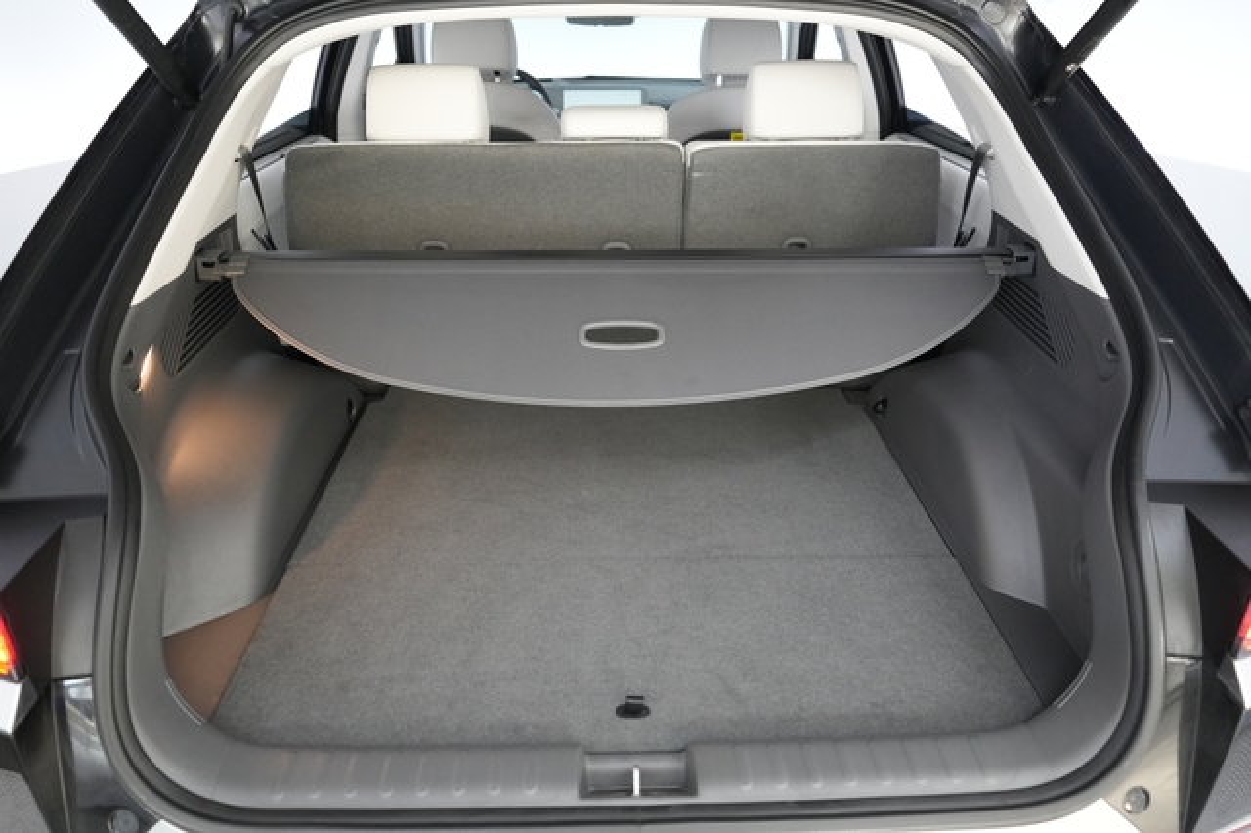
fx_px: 868
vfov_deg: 51.2
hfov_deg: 71.5
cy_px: 416
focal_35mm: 25
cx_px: 626
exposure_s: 1/160
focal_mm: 25
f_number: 2.8
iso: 5000
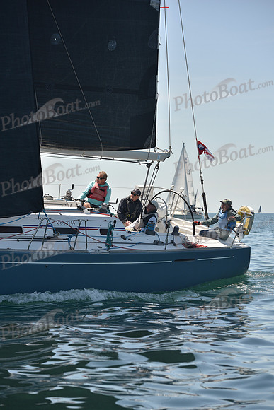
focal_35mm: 116
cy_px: 205
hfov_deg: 11.8
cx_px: 137
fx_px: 1323
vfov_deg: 17.6
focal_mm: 116
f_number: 4.5
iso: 250
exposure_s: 1/800
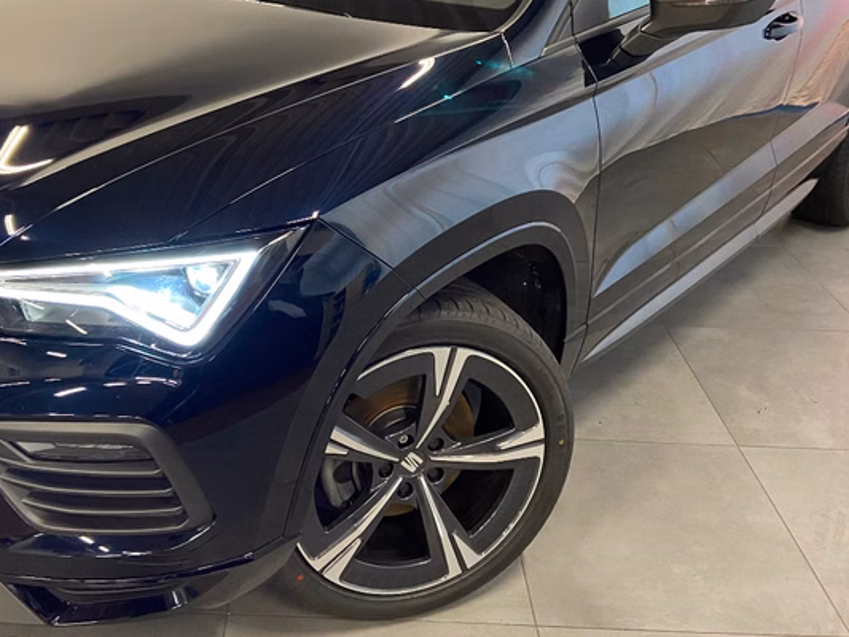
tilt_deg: -22.5
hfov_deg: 47.4
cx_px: 320
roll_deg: +0.1
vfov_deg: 36.3
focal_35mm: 39
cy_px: 188
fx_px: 957
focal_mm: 4.25
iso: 400
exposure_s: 1/50
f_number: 1.8
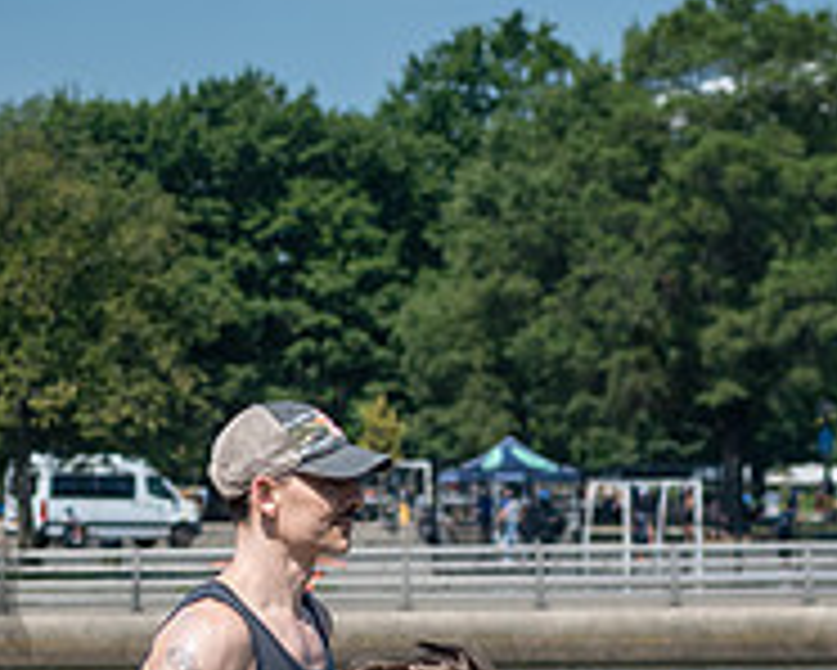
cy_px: 819
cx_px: 358
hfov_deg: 6.7
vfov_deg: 5.3
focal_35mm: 290
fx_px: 7188
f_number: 5
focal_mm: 80
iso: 500
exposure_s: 1/2500
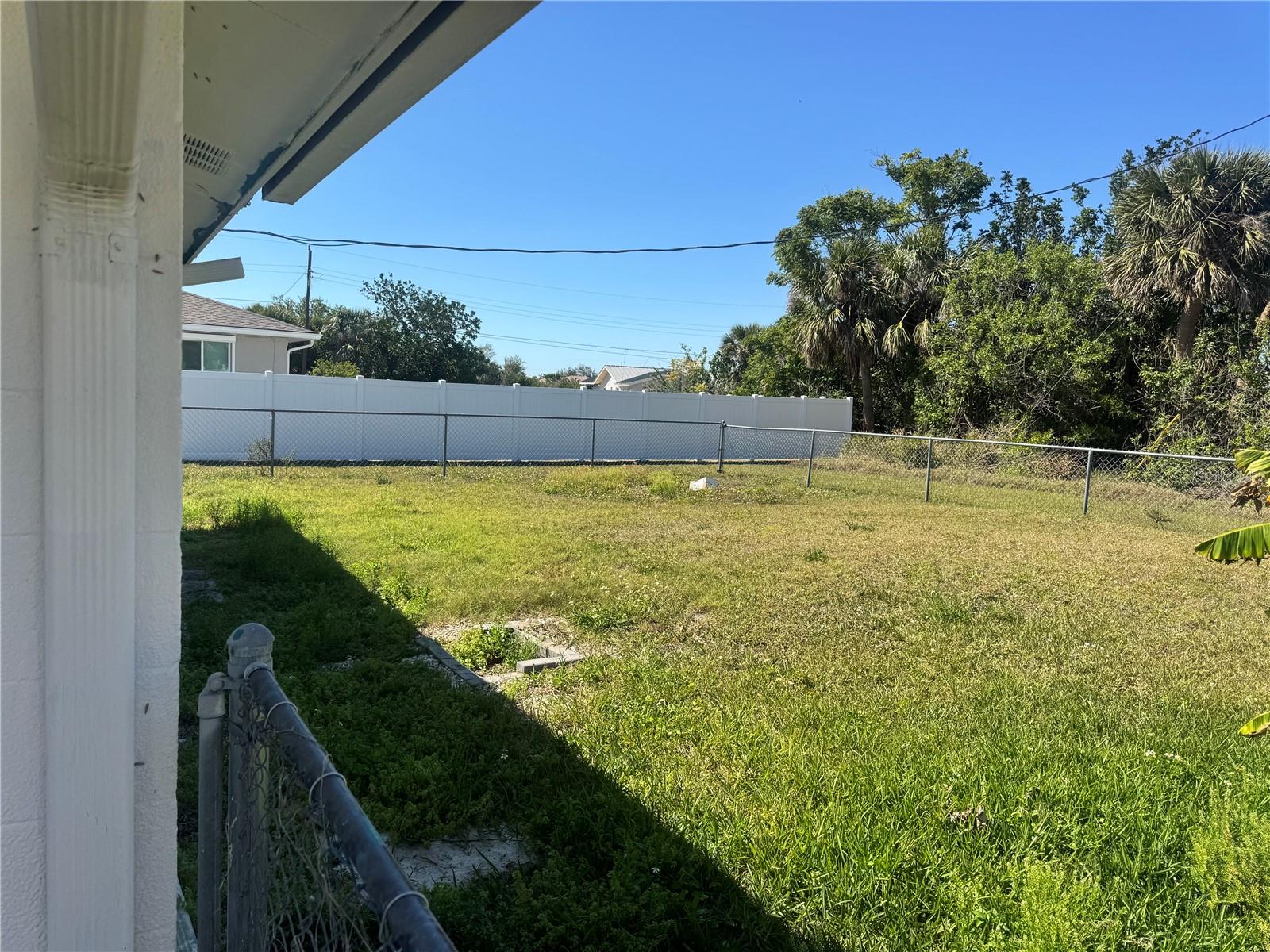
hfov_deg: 71.6
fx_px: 881
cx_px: 635
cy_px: 476
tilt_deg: -5.2
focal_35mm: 24
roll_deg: -1.7
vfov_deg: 56.8
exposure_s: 1/4310
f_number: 1.78
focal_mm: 6.76
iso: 80
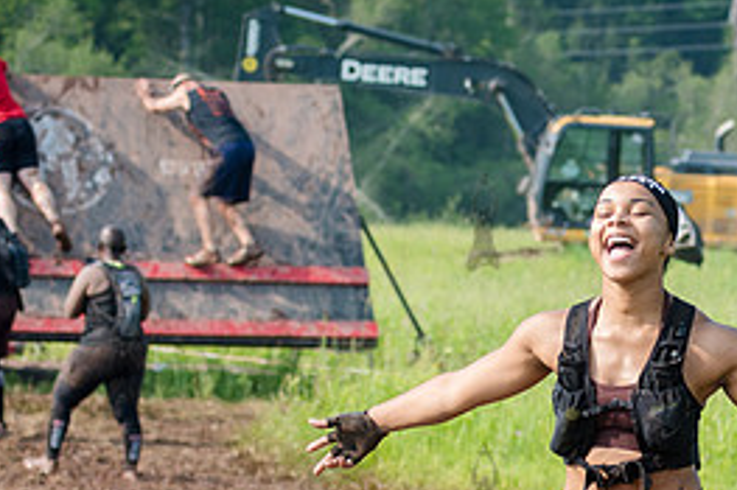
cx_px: 595
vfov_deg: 5.6
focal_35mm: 244
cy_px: 504
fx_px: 4992
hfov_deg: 8.4
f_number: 4.5
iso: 250
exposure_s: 1/800
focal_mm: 80
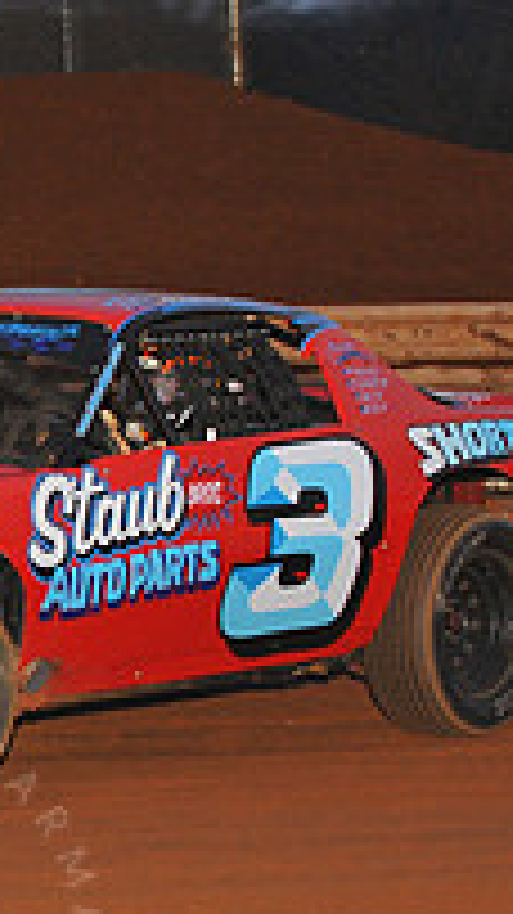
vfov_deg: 9.0
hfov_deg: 5.0
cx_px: -166
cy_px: 545
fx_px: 5787
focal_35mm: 239
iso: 1250
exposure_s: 1/320
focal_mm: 80
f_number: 7.1
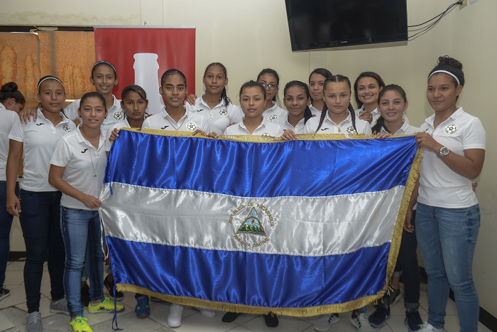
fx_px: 442
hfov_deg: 58.7
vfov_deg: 41.1
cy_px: 166
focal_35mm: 32
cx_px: 248
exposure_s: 1/200
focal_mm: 32
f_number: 5
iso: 320
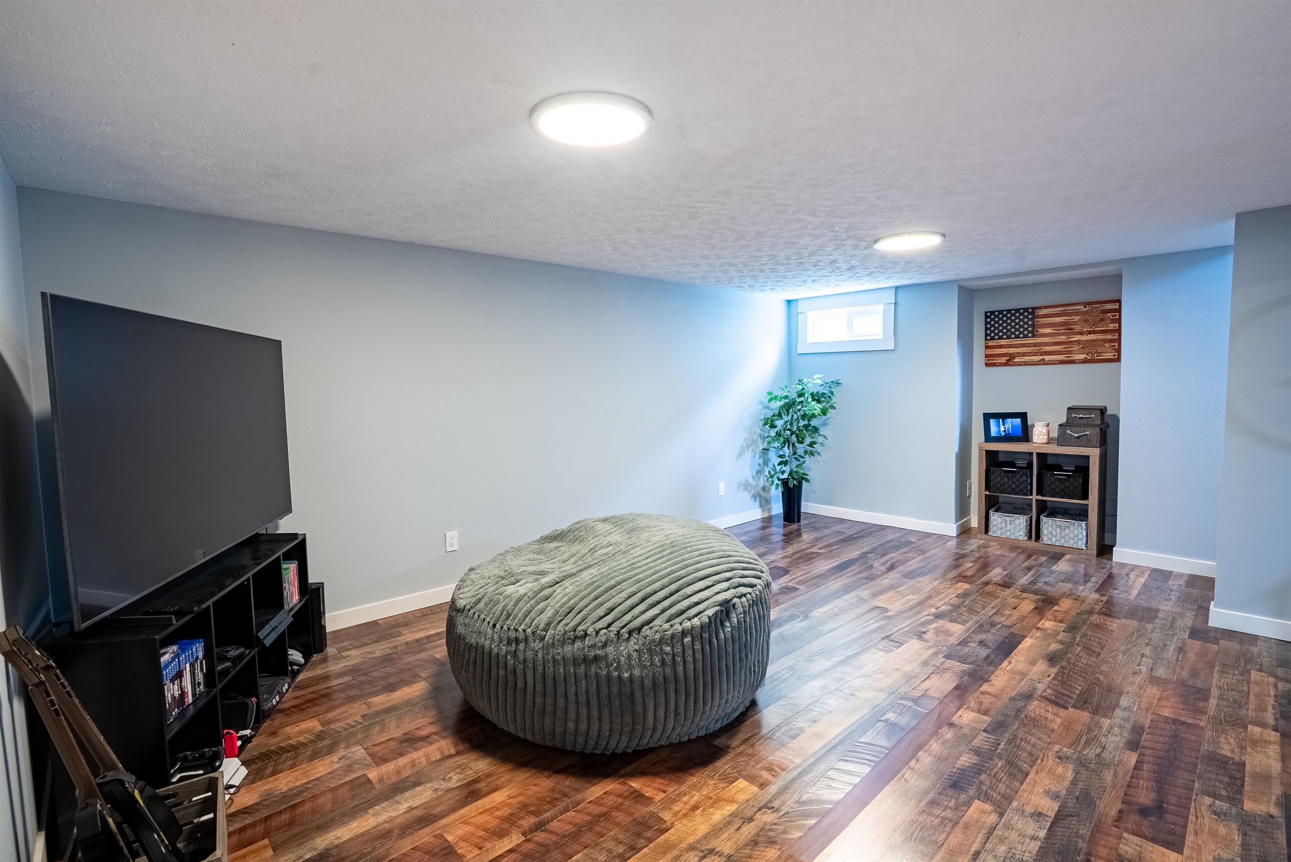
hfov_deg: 96.7
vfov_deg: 73.8
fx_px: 574
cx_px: 646
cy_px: 431
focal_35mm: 16
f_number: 8
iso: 400
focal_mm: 16
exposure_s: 1/80
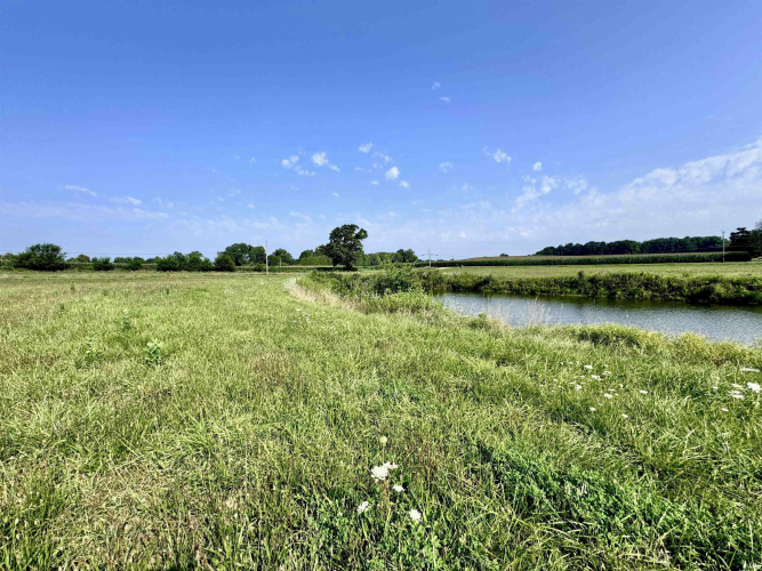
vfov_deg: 85.7
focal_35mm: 14
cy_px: 286
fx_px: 308
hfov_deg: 102.1
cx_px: 381
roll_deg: +0.7
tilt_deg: -2.5
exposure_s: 1/1789
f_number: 2.2
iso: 50
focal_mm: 2.22
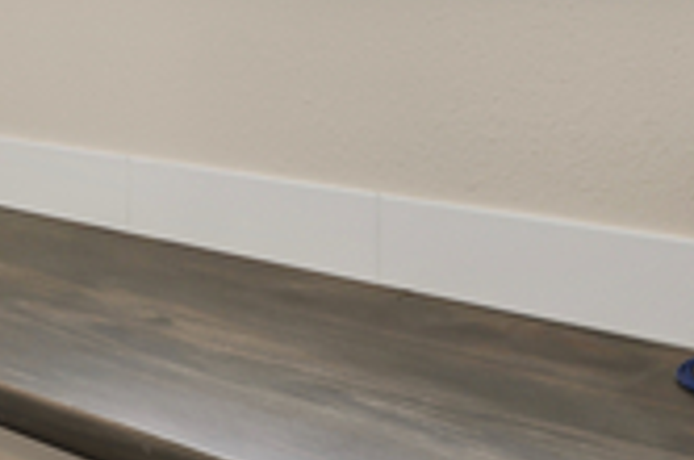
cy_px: -61
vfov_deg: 21.9
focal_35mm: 58
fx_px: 1116
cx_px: -309
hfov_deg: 26.5
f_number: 5
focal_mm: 10
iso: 125
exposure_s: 1/5
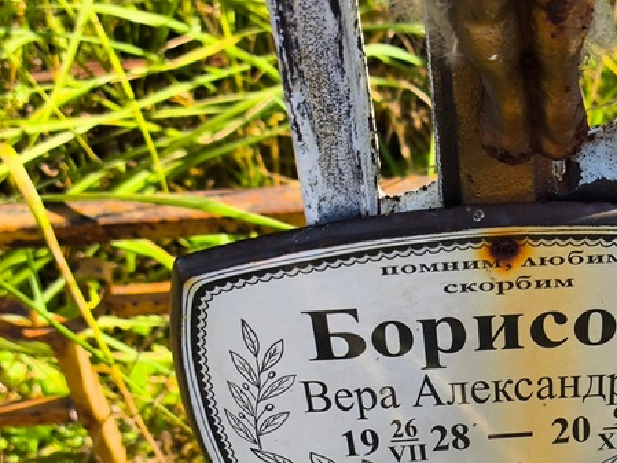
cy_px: 390
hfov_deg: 21.8
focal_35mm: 89
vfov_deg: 16.4
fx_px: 1587
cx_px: 450
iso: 50
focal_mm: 4.71
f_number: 1.7
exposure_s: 1/636
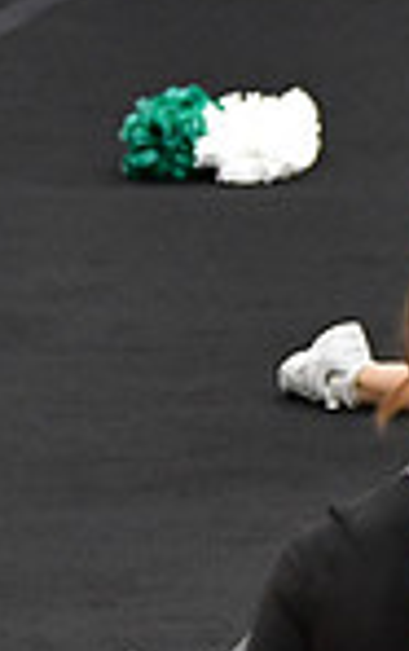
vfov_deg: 3.7
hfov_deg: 2.3
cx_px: 1152
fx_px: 10055
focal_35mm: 566
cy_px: -130
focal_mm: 95
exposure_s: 1/800
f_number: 2.8
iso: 5000
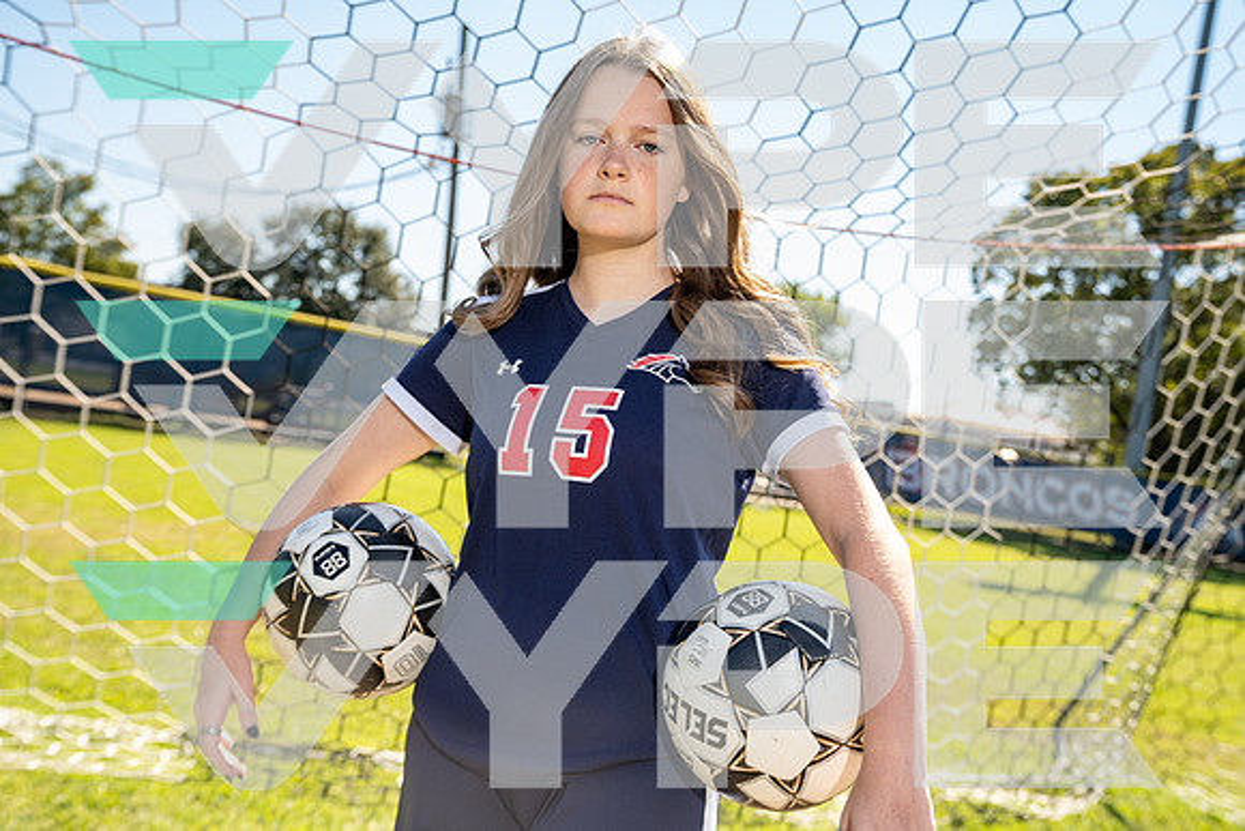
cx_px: 622
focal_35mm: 40
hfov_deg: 48.4
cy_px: 416
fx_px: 1384
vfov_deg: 33.4
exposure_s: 1/250
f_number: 4.5
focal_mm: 40
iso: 100
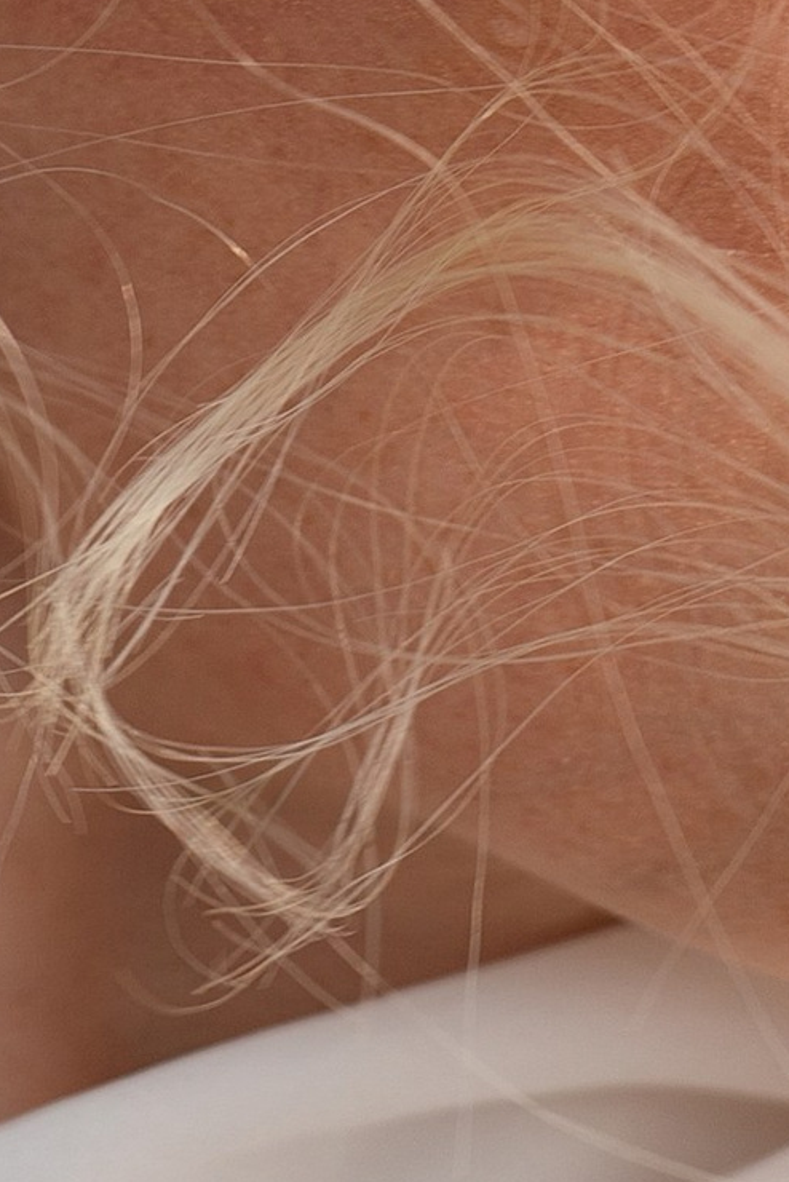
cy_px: -267
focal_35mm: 446
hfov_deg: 3.1
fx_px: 14647
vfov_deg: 4.6
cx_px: 554
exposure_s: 1/1600
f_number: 4.5
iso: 125
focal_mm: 86
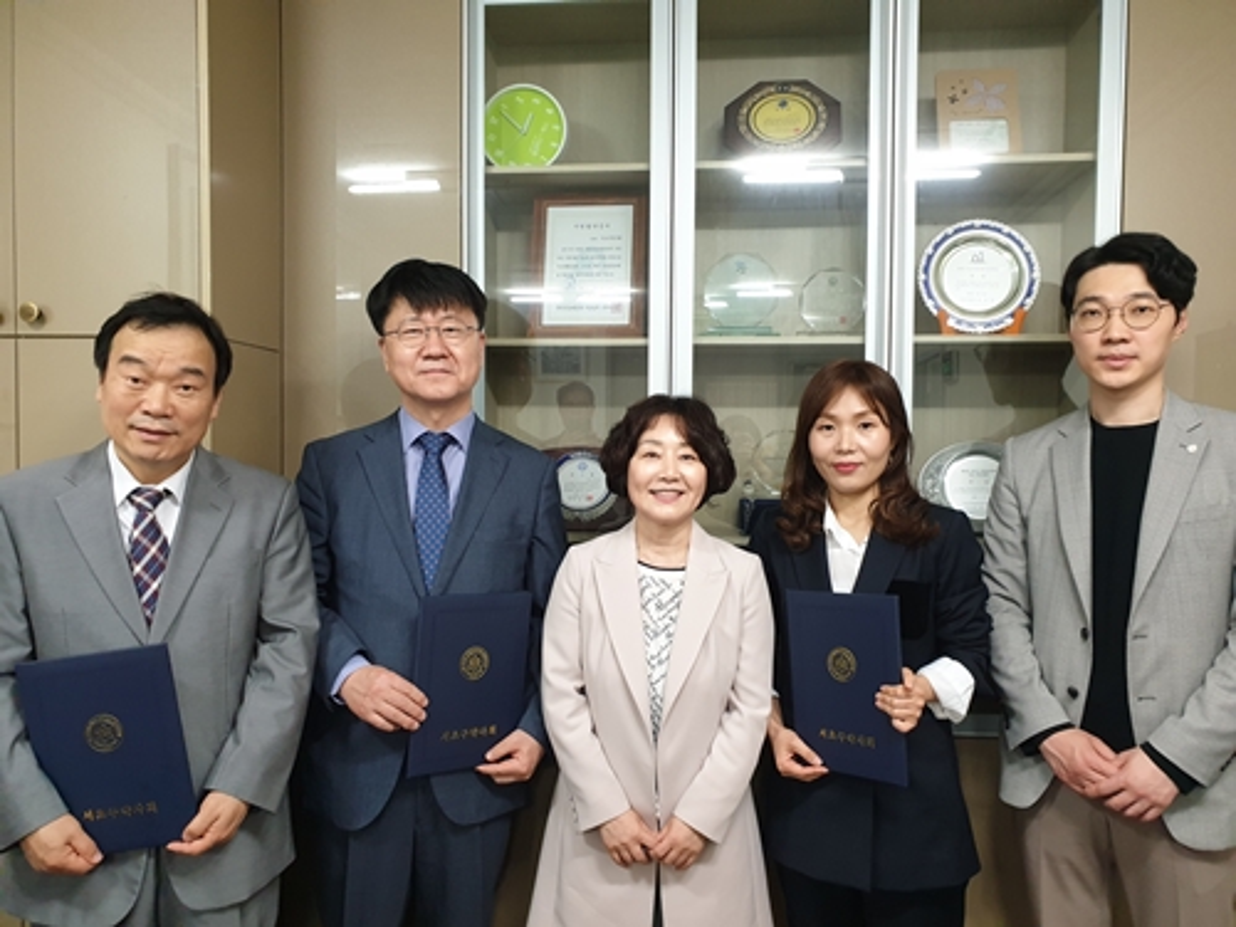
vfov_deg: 53.1
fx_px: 928
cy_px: 464
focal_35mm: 26
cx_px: 618
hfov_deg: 67.3
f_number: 2.4
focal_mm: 4.3
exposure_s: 1/60
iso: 400
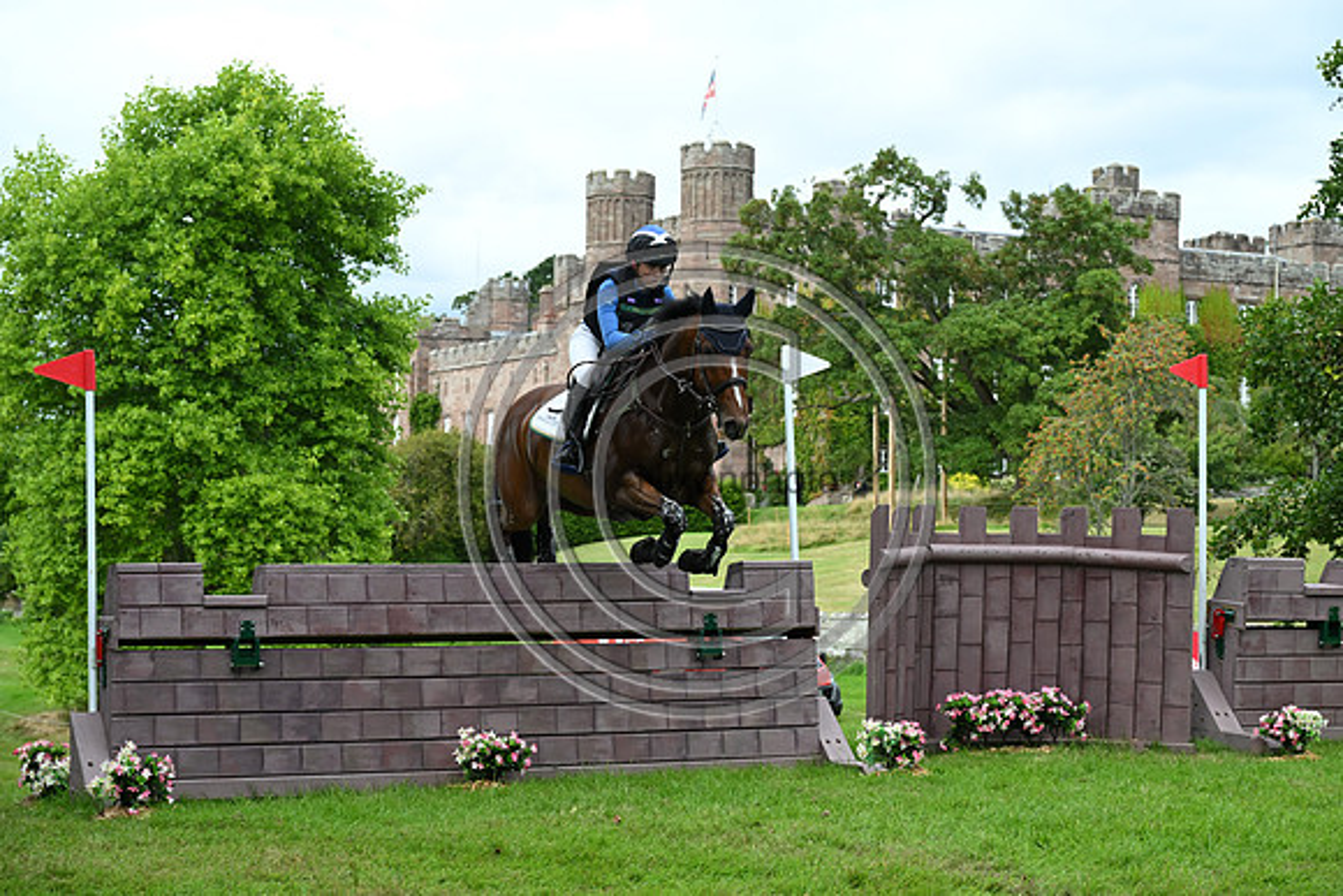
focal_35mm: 70
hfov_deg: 28.8
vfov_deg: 19.5
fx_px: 2612
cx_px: 672
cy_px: 448
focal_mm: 70
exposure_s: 1/1250
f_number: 6.3
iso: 1250
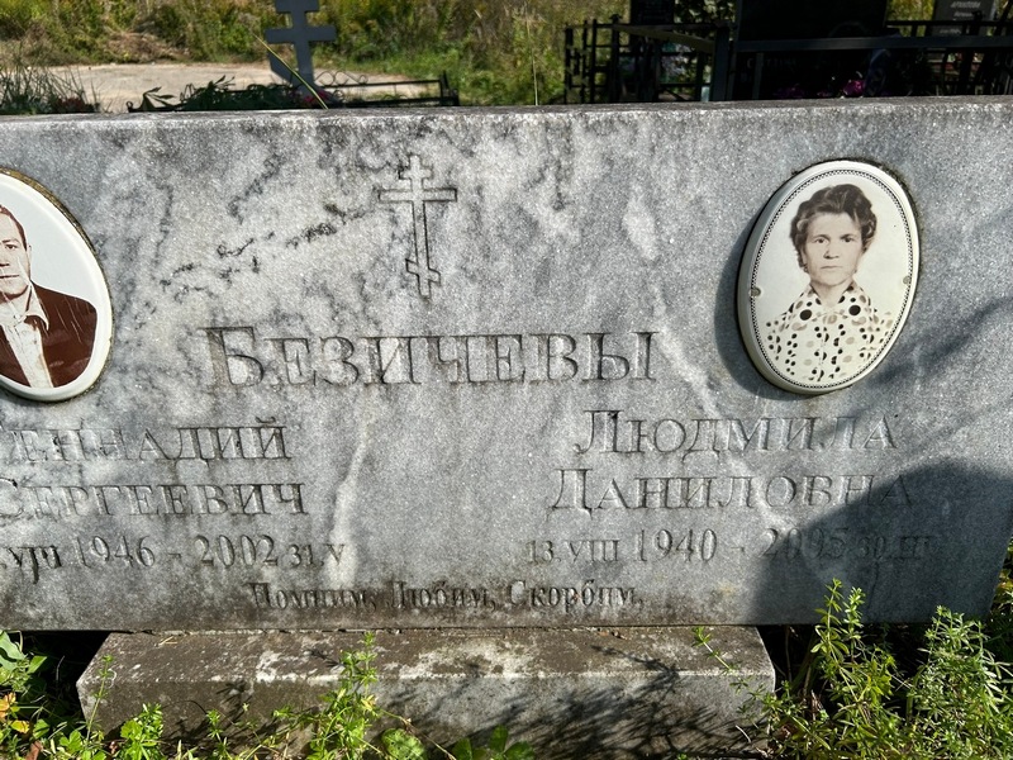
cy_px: 380
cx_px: 506
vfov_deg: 53.1
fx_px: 761
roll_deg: +0.6
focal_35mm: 26
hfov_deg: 67.3
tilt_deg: -19.4
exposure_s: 1/4274
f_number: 1.5
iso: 50
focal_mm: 5.7
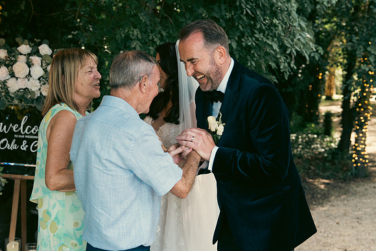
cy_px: 126
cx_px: 188
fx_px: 627
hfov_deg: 33.4
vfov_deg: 22.6
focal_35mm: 60
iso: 500
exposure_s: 1/200
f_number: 3.5
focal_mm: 40
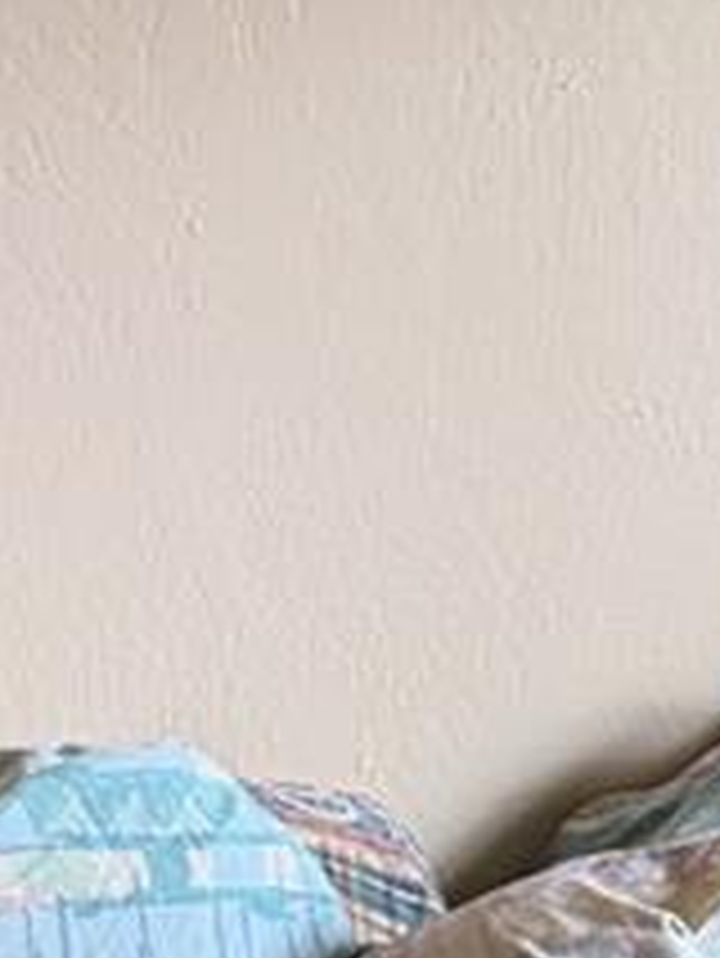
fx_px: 4682
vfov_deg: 11.7
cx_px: 1010
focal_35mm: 169
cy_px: 479
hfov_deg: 8.6
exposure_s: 1/60
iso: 500
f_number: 1.78
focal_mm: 6.76
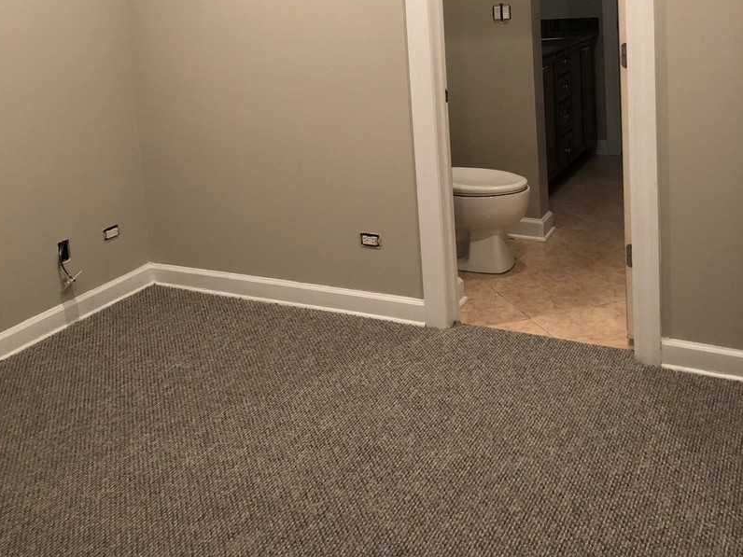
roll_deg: +4.0
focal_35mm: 38
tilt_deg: -6.5
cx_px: 368
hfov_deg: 49.0
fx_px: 816
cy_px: 77
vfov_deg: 35.9
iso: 100
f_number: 1.8
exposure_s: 1/15
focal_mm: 4
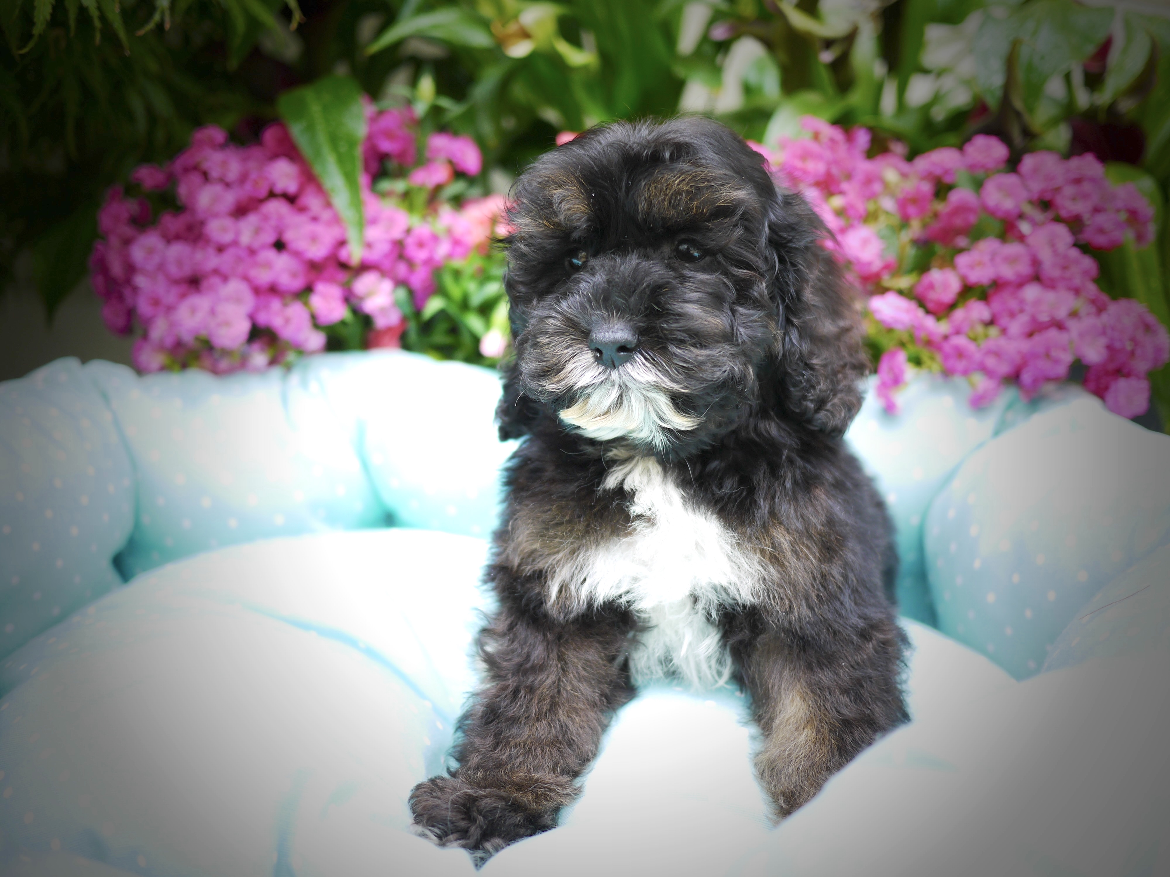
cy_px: 438
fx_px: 1352
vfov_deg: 36.0
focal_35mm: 40
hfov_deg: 46.8
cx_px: 585
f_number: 1.7
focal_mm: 20
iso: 160
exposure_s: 1/125
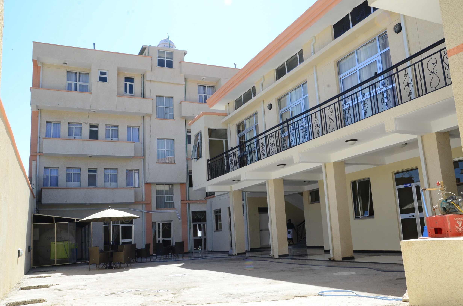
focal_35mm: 32
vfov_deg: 41.5
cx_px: 232
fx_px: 404
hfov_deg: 59.6
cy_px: 153
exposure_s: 1/125
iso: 500
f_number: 18
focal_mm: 21
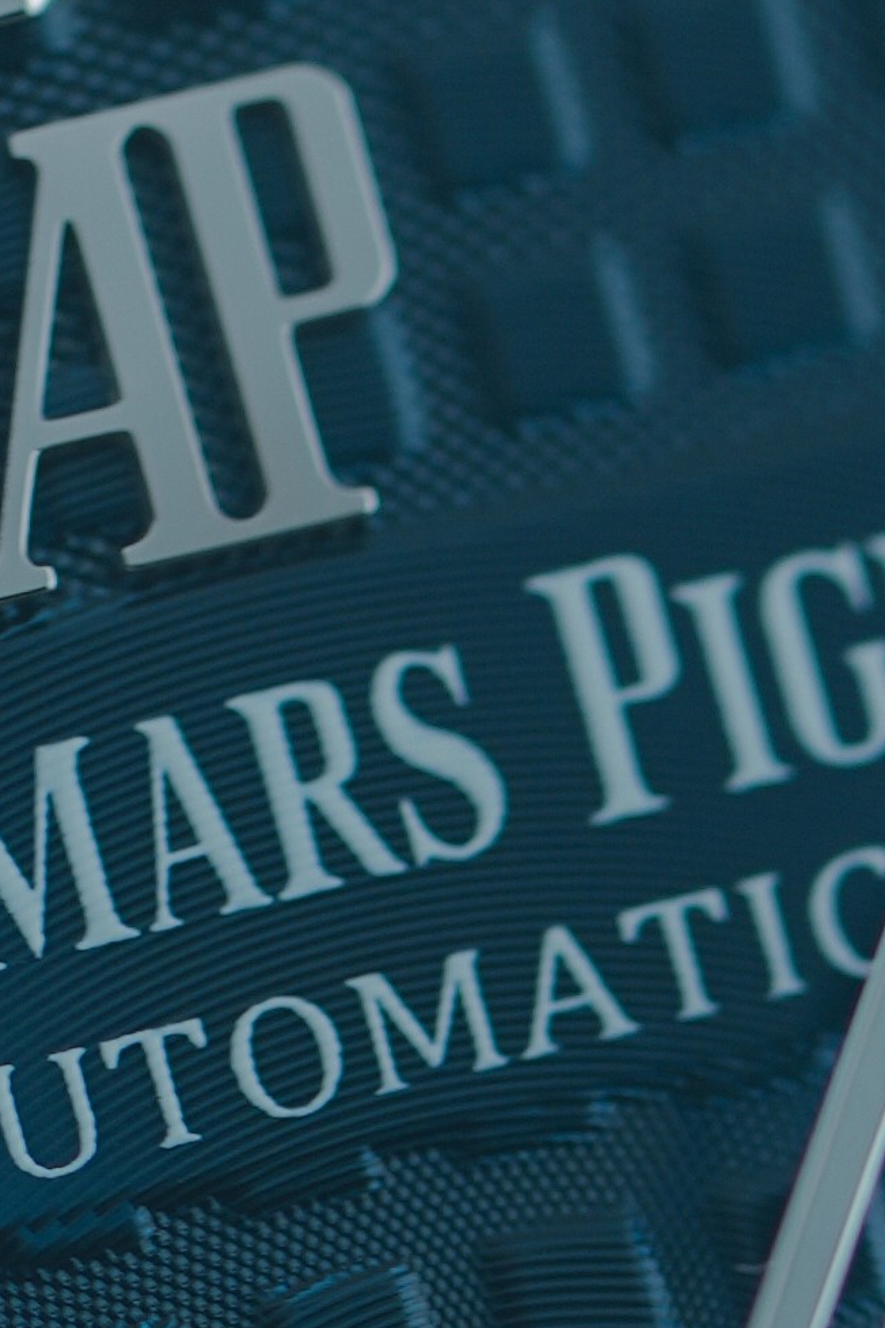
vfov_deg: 3.2
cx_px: 2221
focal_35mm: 645
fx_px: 23783
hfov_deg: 2.1
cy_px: 2880
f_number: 3.5
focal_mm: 90
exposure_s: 1/100
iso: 50
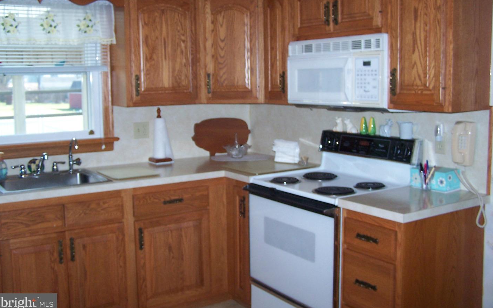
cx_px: 247
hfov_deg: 48.2
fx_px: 551
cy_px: 125
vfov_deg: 31.2
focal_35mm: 41
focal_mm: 6.3
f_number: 2.8
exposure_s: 1/60
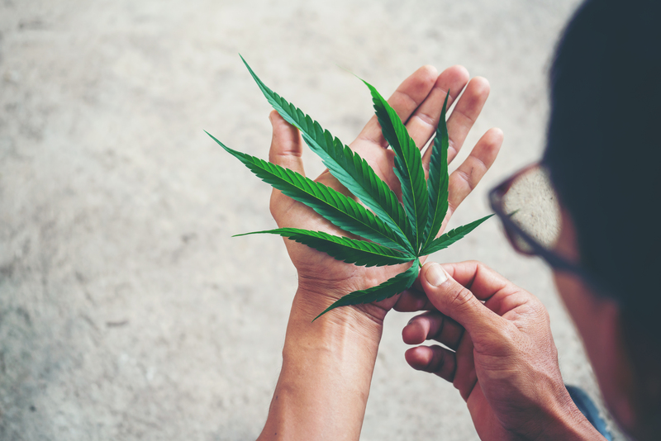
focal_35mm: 81
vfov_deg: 16.9
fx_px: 1488
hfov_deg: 25.1
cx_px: 330
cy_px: 220
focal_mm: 81
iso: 400
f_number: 4.5
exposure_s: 1/160
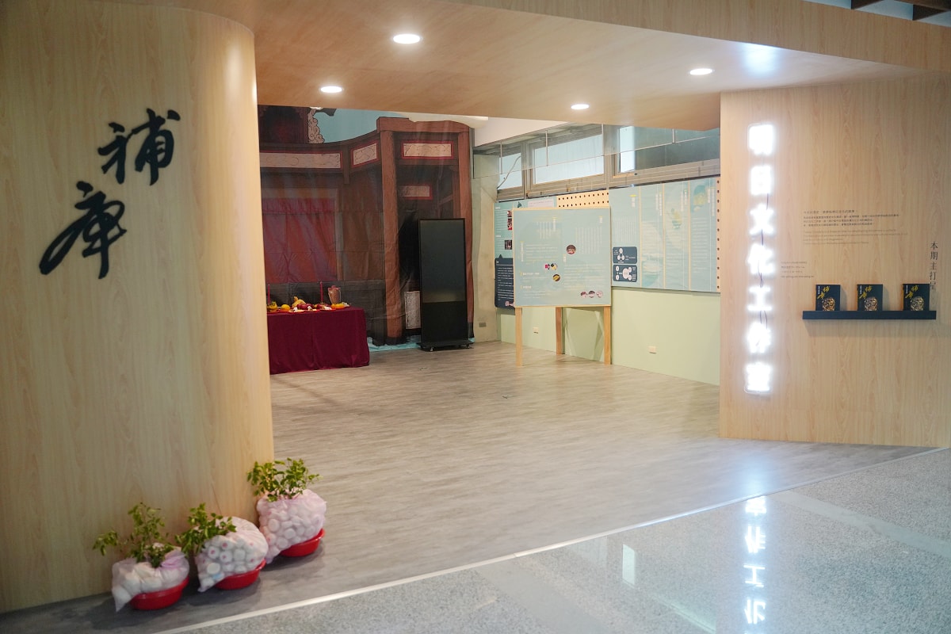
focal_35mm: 29
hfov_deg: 63.7
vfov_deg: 45.0
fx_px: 766
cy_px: 317
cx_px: 476
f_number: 2.8
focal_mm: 29
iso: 2000
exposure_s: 1/160
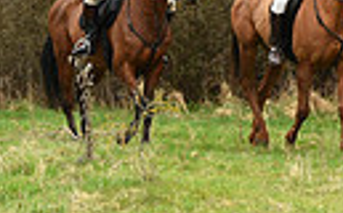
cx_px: 598
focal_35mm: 482
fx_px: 4496
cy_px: 56
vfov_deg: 2.7
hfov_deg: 4.3
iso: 560
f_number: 4
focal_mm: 105
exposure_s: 1/1250
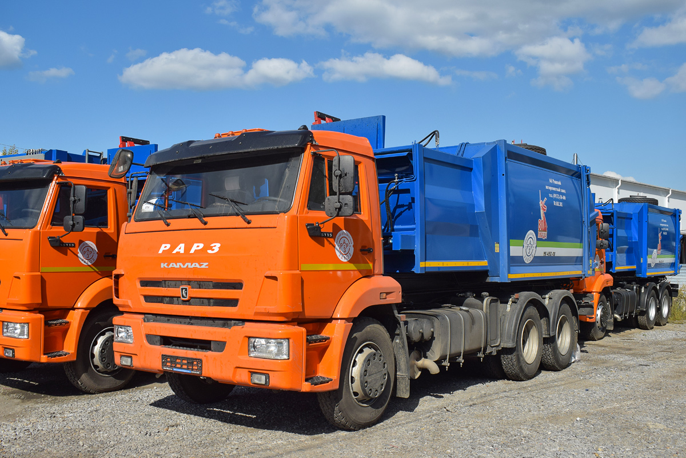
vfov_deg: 38.4
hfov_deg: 55.1
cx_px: 343
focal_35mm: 34
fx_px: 657
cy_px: 229
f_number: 7.1
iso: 200
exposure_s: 1/1250
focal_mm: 23
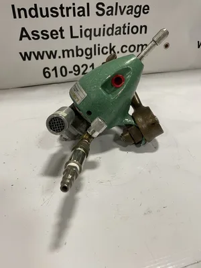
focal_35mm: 26
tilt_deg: -34.6
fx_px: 201
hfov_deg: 53.1
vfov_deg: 67.3
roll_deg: -1.4
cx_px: 100
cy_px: 134
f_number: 1.6
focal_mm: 4.2
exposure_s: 1/60
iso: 100
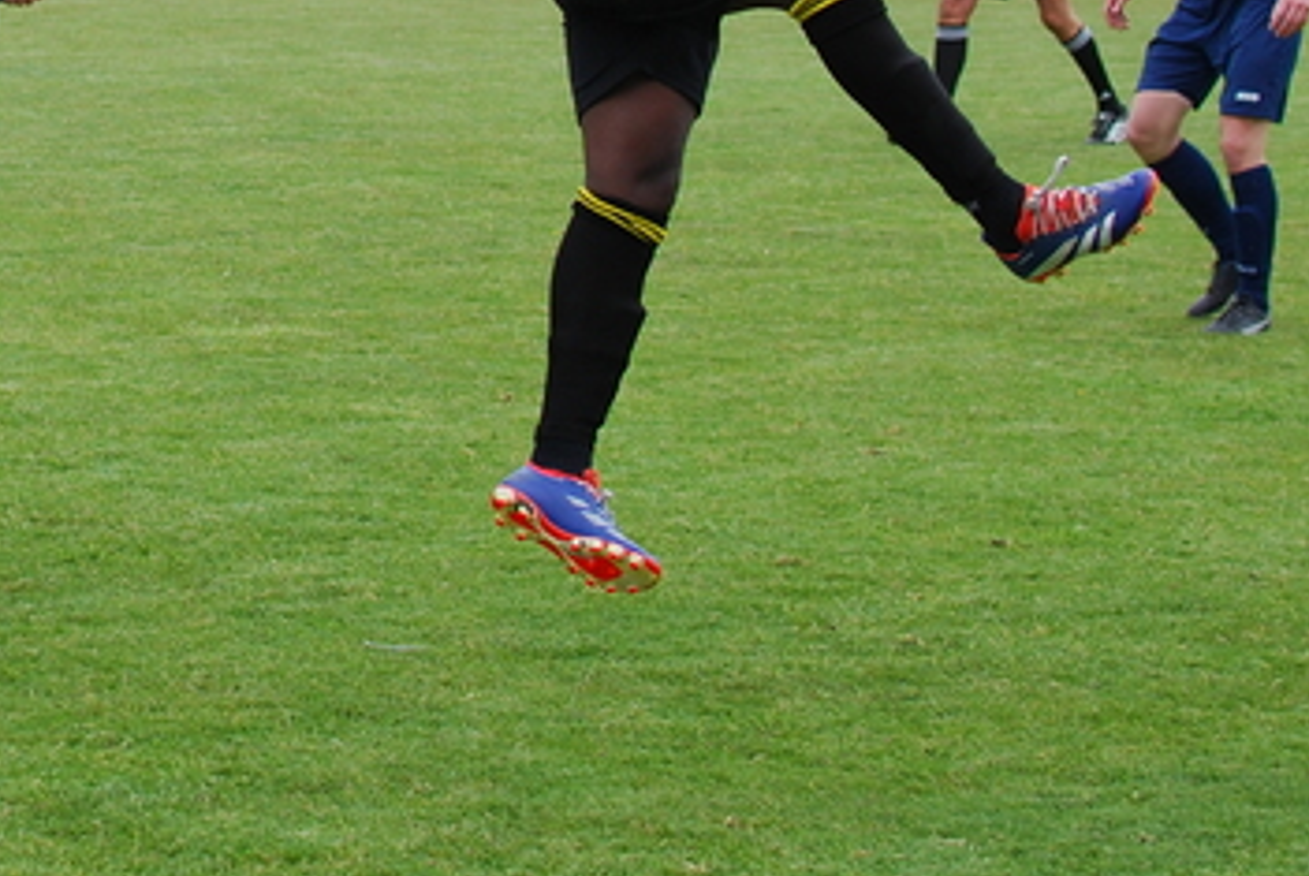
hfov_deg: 13.4
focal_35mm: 149
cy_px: -278
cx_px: -168
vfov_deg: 9.1
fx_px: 5440
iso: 200
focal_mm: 35
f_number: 3.5
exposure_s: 1/800
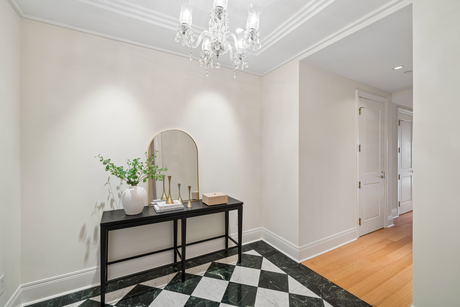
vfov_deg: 77.3
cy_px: 154
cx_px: 230
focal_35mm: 15
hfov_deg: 100.4
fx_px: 192
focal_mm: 15
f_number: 8
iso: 500
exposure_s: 1/8
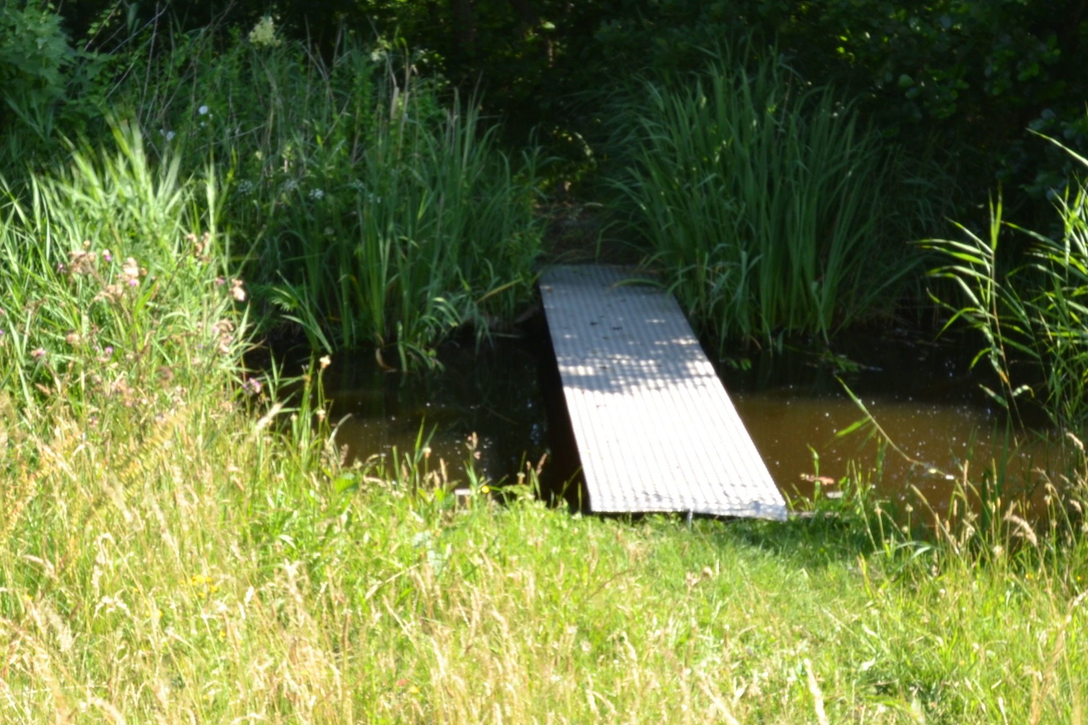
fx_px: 2025
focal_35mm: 67
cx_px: 479
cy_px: 326
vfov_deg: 20.3
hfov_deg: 30.1
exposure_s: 1/15
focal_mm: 26
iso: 100
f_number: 13
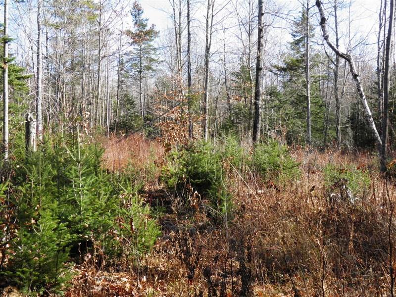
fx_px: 503
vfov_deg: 32.9
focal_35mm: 44
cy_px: 148
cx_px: 198
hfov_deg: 42.9
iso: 50
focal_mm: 7.9
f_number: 6
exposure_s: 1/60
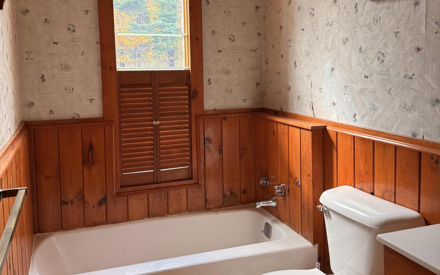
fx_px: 408
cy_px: 100
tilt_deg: -3.7
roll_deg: +0.4
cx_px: 220
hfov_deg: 56.7
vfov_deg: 37.0
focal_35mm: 34
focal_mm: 6.76
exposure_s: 1/121
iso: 160
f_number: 1.78
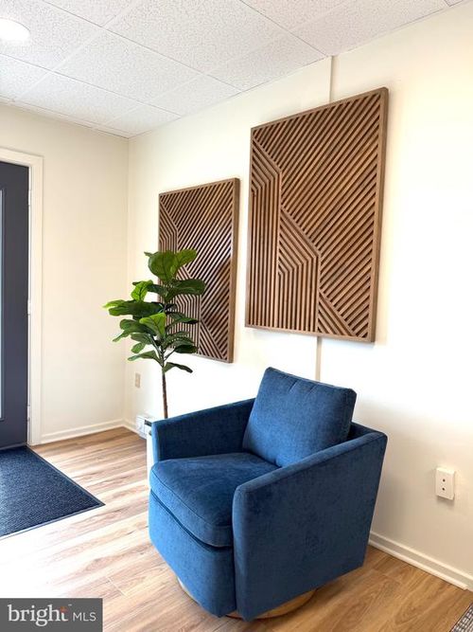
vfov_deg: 71.6
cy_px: 316
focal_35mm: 24
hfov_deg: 56.8
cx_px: 236
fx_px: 437
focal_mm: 6.76
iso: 64
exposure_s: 1/120
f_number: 1.78
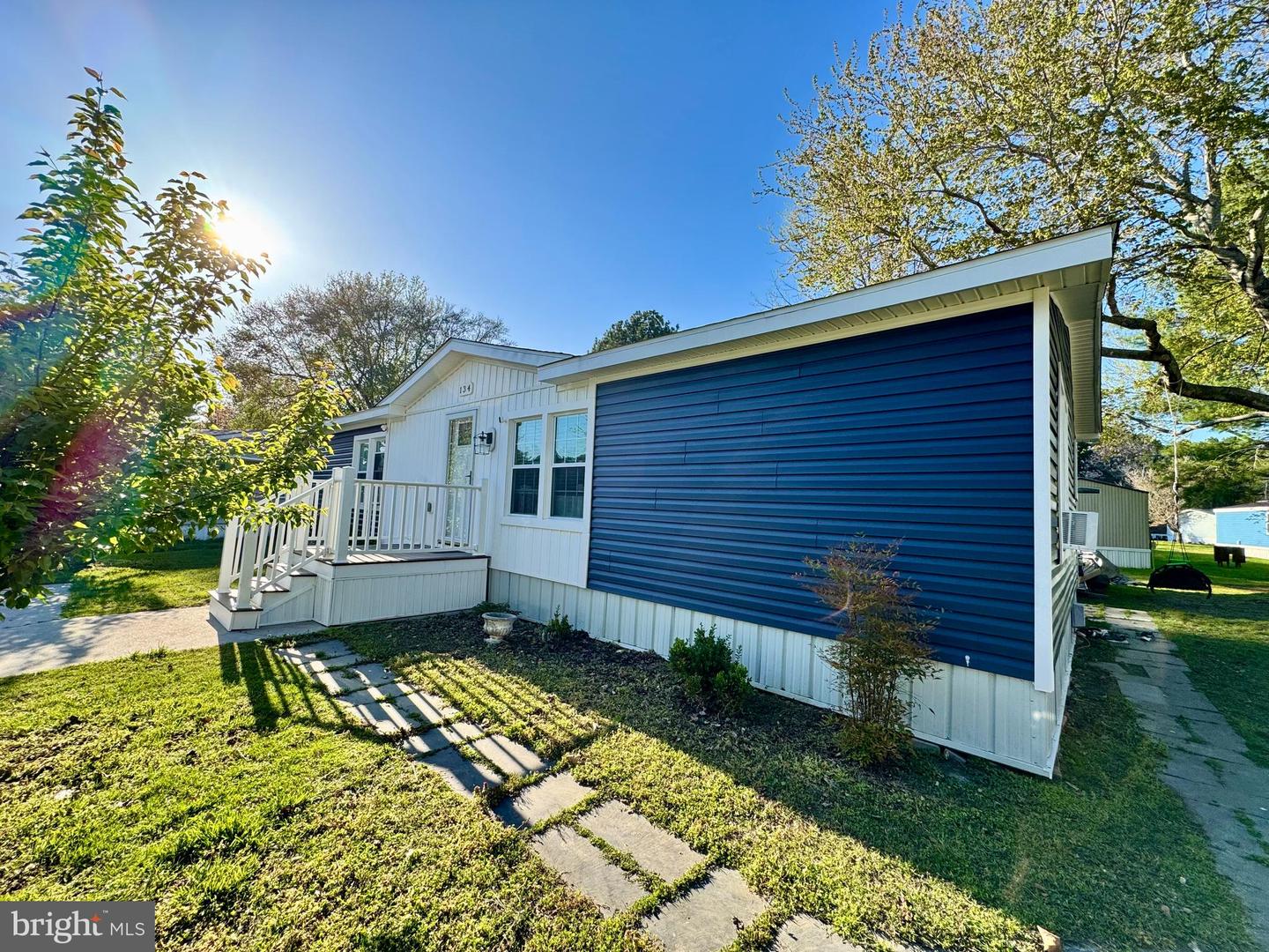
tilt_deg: +3.2
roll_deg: -3.0
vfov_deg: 85.7
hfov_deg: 102.1
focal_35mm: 14
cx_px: 634
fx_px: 513
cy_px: 476
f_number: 2.2
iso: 40
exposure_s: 1/700
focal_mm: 2.22
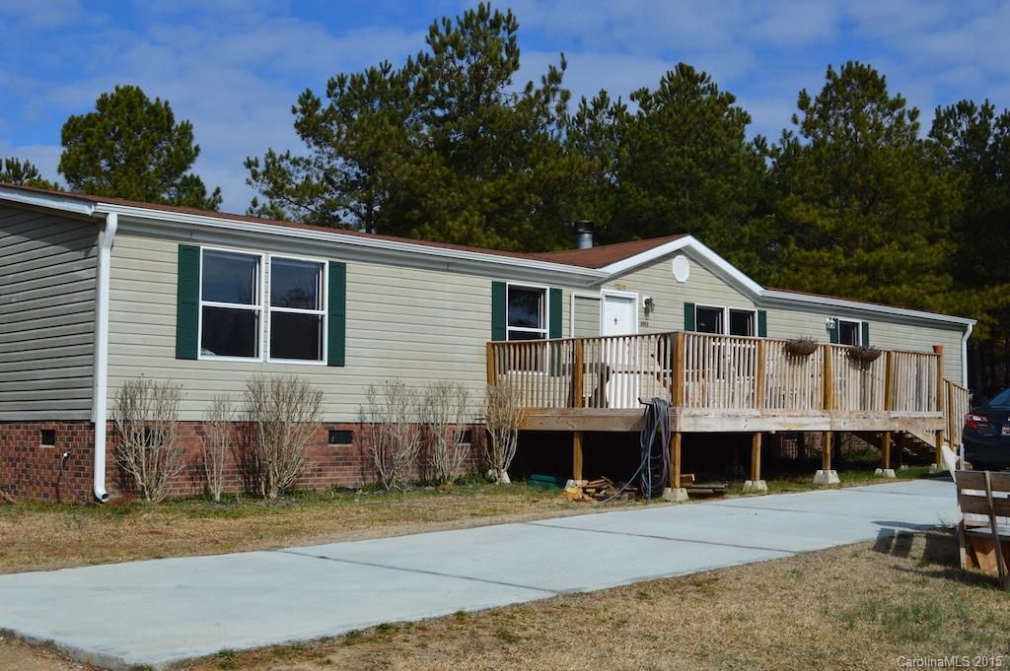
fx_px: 1261
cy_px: 336
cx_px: 505
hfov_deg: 43.6
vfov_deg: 29.8
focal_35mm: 45
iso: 250
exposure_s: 1/500
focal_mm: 30
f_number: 11
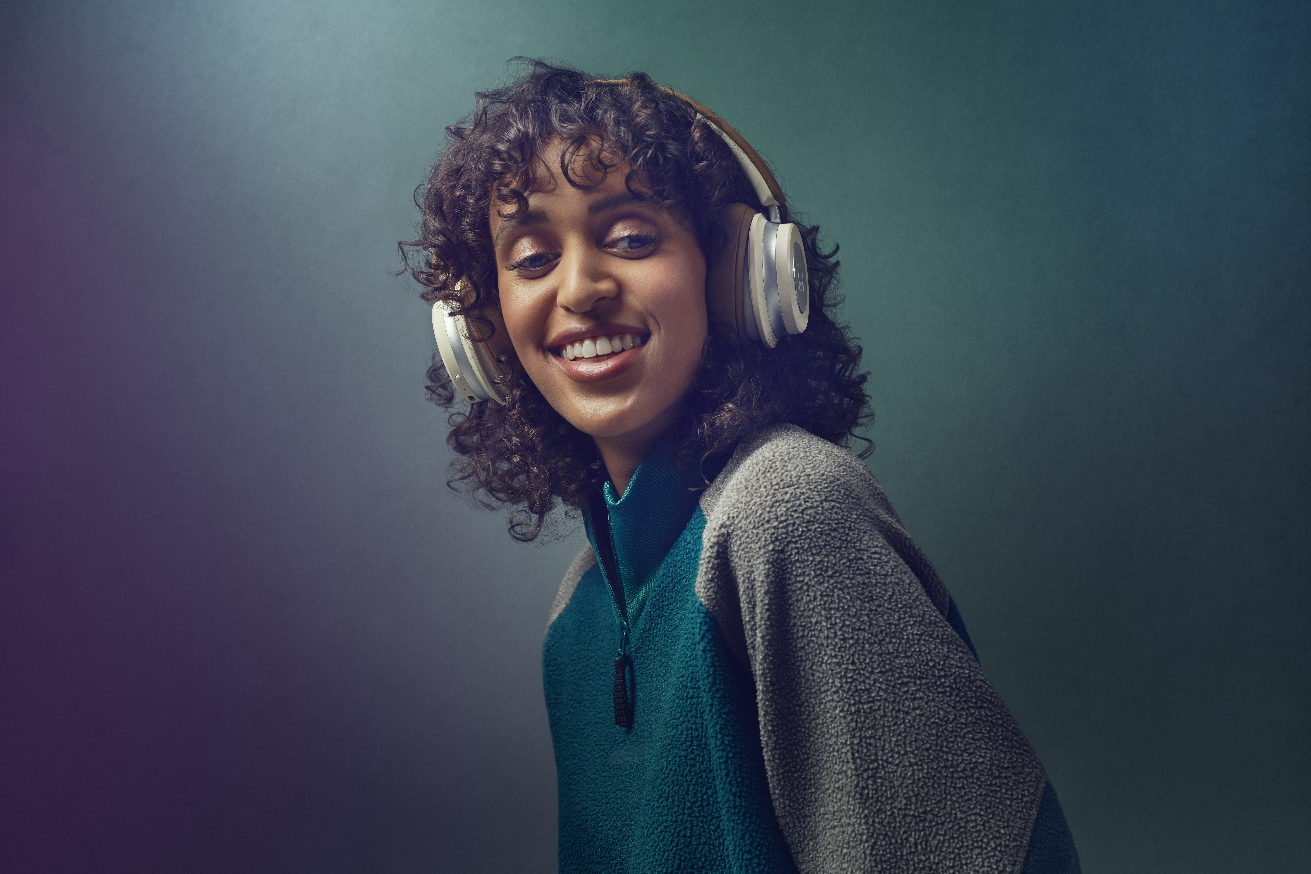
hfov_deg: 23.9
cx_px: 656
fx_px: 3095
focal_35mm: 85
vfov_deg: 16.1
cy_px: 437
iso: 160
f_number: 5.6
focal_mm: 85
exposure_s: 1/3200
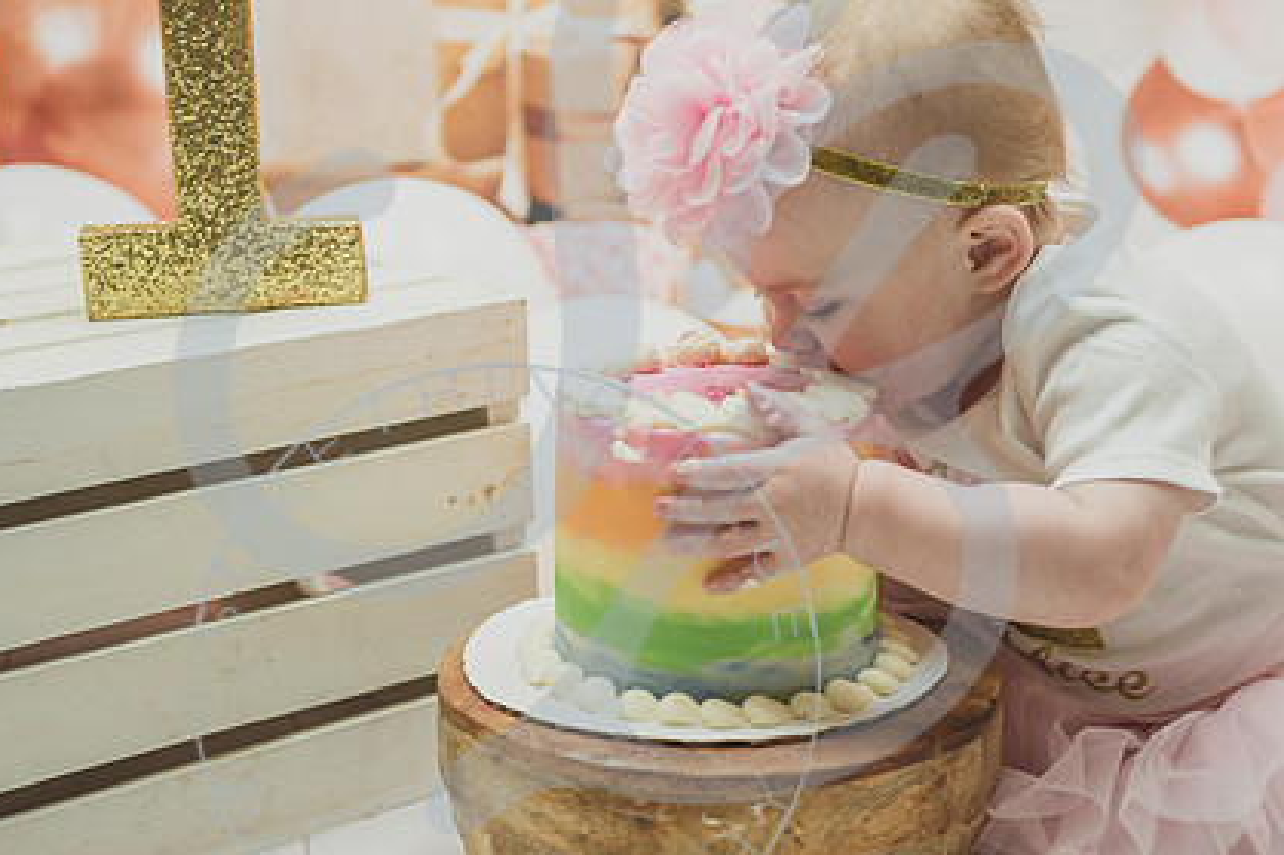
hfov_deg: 28.1
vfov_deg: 18.9
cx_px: 659
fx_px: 2567
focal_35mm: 72
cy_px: 421
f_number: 2.8
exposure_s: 1/125
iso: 200
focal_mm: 52
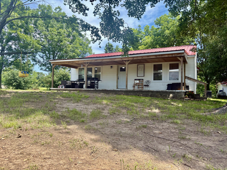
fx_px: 170
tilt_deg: +3.3
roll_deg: -0.5
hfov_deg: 67.3
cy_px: 85
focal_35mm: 26
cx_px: 114
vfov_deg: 53.1
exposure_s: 1/1550
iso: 64
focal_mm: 5.96
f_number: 1.6
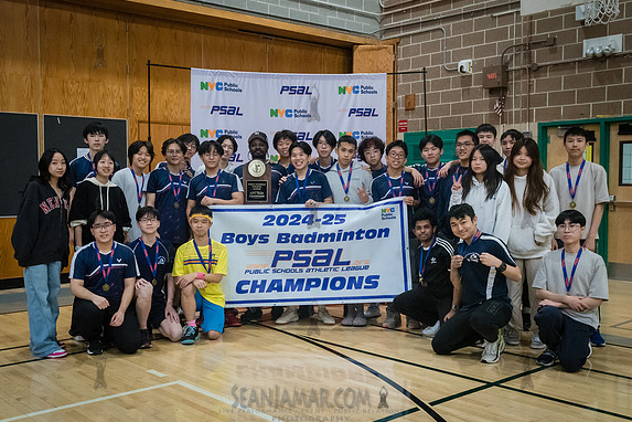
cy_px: 222
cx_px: 296
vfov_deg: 34.2
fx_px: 685
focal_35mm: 39
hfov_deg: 49.5
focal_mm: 35
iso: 8000
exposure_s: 1/125
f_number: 6.3
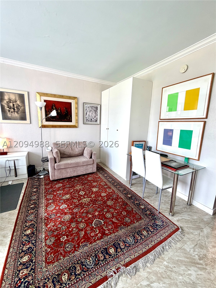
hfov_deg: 85.7
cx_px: 108
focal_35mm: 14
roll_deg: -2.0
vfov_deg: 102.1
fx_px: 116
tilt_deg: -10.7
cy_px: 144
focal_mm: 2.22
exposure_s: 1/121
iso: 160
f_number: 2.2
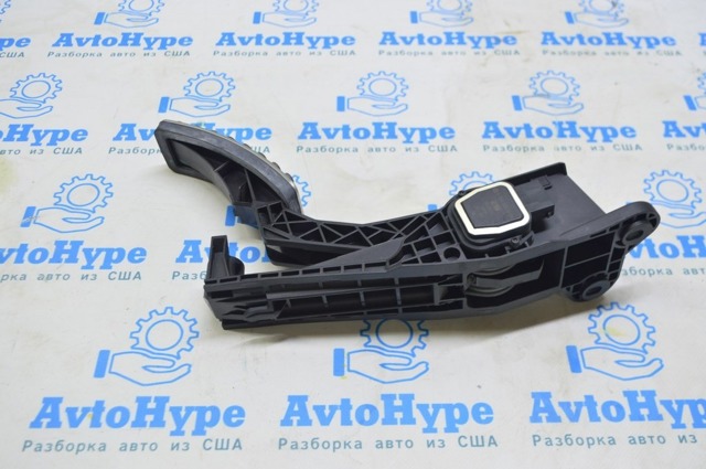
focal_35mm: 39
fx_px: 764
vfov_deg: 34.1
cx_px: 353
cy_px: 234
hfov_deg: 49.6
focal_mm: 26
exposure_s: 1/20
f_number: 5.6
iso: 400
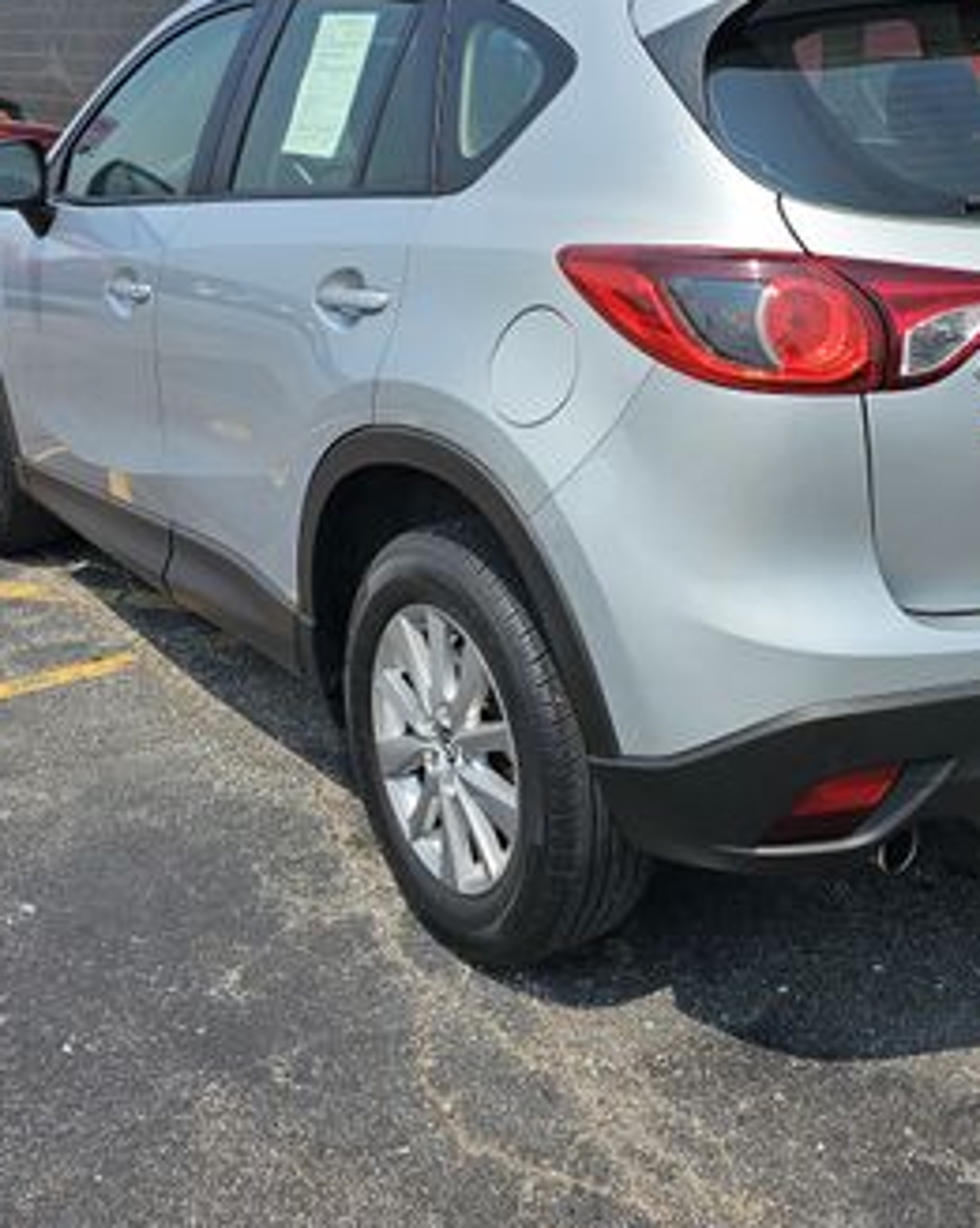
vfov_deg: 41.4
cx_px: 672
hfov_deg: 33.7
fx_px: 1597
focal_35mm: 44
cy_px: 394
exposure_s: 1/816
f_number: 1.7
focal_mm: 6.3
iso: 10
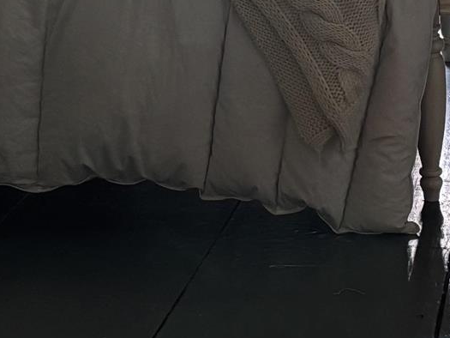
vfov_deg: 9.6
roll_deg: +1.1
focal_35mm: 152
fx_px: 1976
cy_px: -62
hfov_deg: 13.0
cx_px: 285
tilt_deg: -7.8
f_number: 1.6
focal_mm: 5.96
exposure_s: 1/60
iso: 250
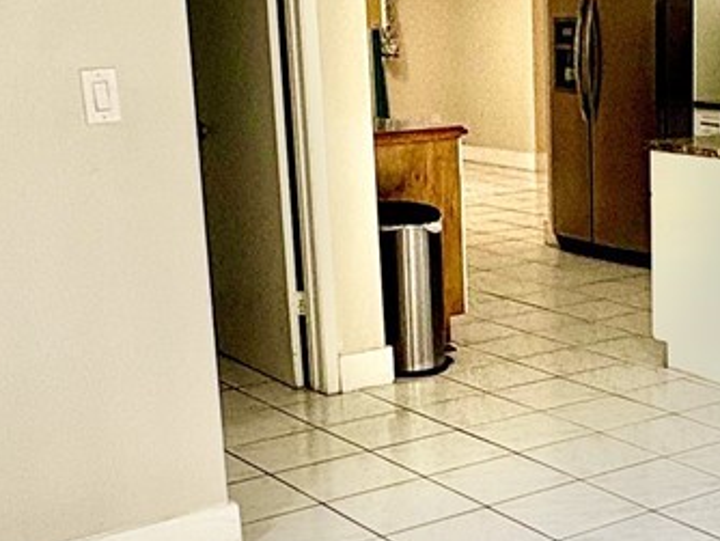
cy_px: 306
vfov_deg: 21.9
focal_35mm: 67
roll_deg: -0.2
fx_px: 1395
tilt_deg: -12.5
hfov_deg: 27.3
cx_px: 724
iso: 160
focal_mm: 2.22
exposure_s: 1/120
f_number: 2.2
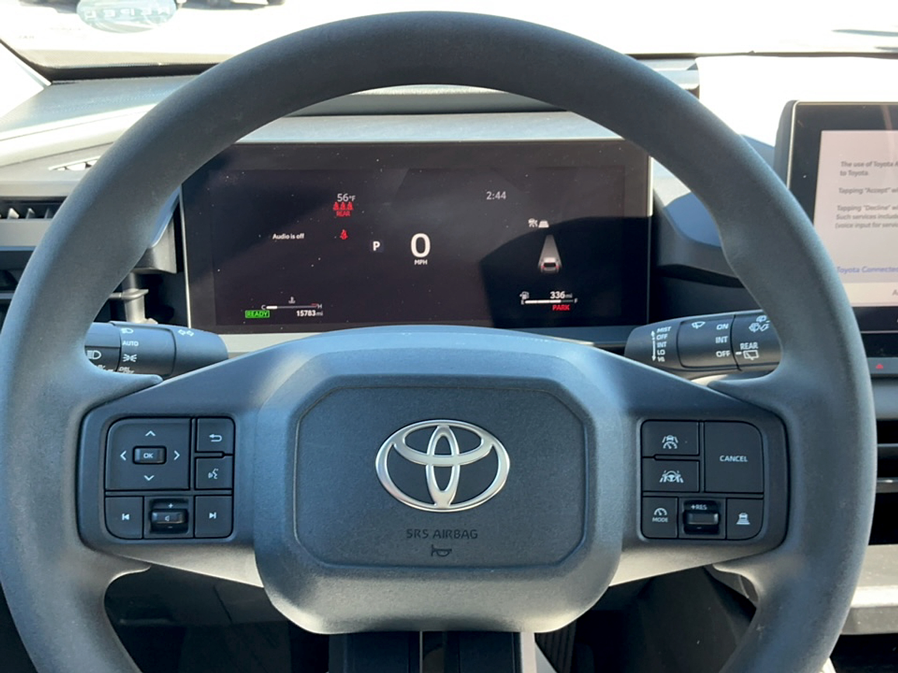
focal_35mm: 30
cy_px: 336
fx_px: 778
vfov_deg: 46.8
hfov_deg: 60.0
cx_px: 449
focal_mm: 3
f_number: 1.8
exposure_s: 1/60
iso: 40
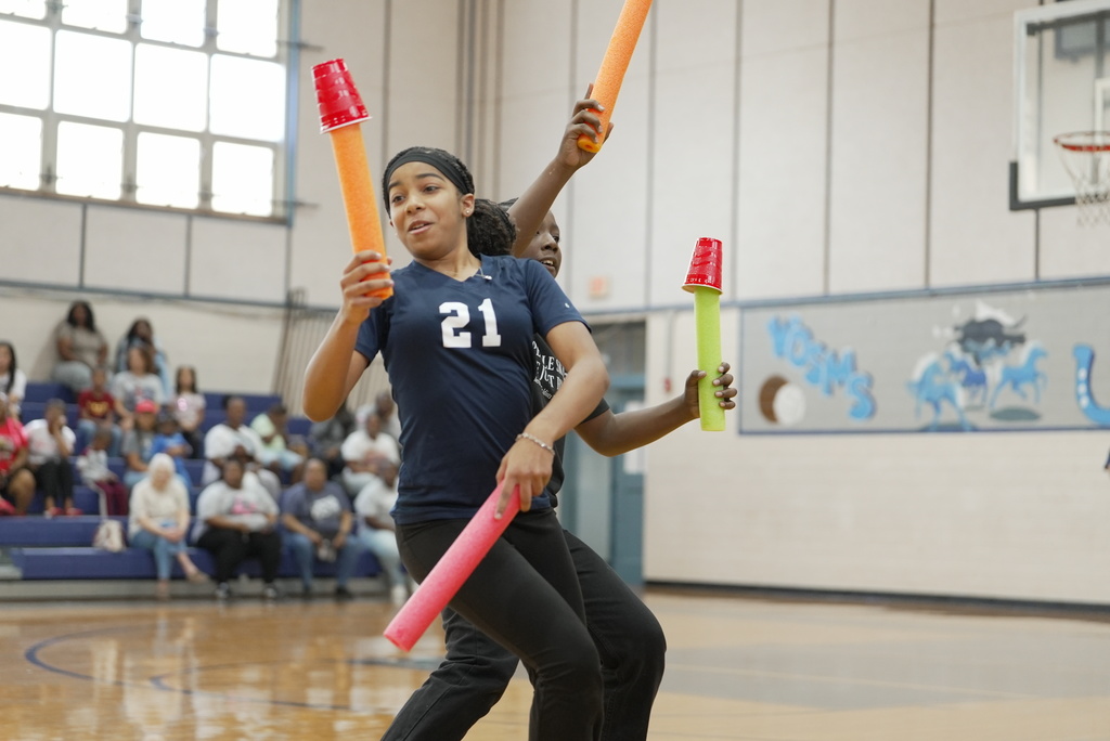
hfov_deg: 26.3
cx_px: 555
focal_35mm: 77
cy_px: 370
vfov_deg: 17.7
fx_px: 2375
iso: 3200
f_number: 2.8
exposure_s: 1/1250
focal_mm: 77
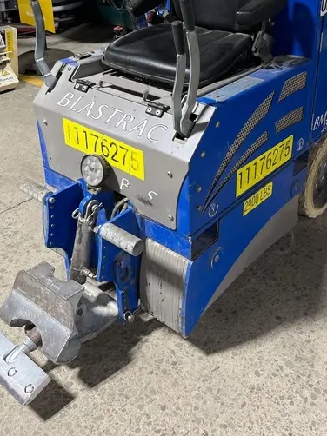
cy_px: 119
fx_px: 479
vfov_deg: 47.5
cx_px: 191
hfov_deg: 37.6
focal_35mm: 38
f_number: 1.6
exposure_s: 1/77
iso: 125
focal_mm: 5.1
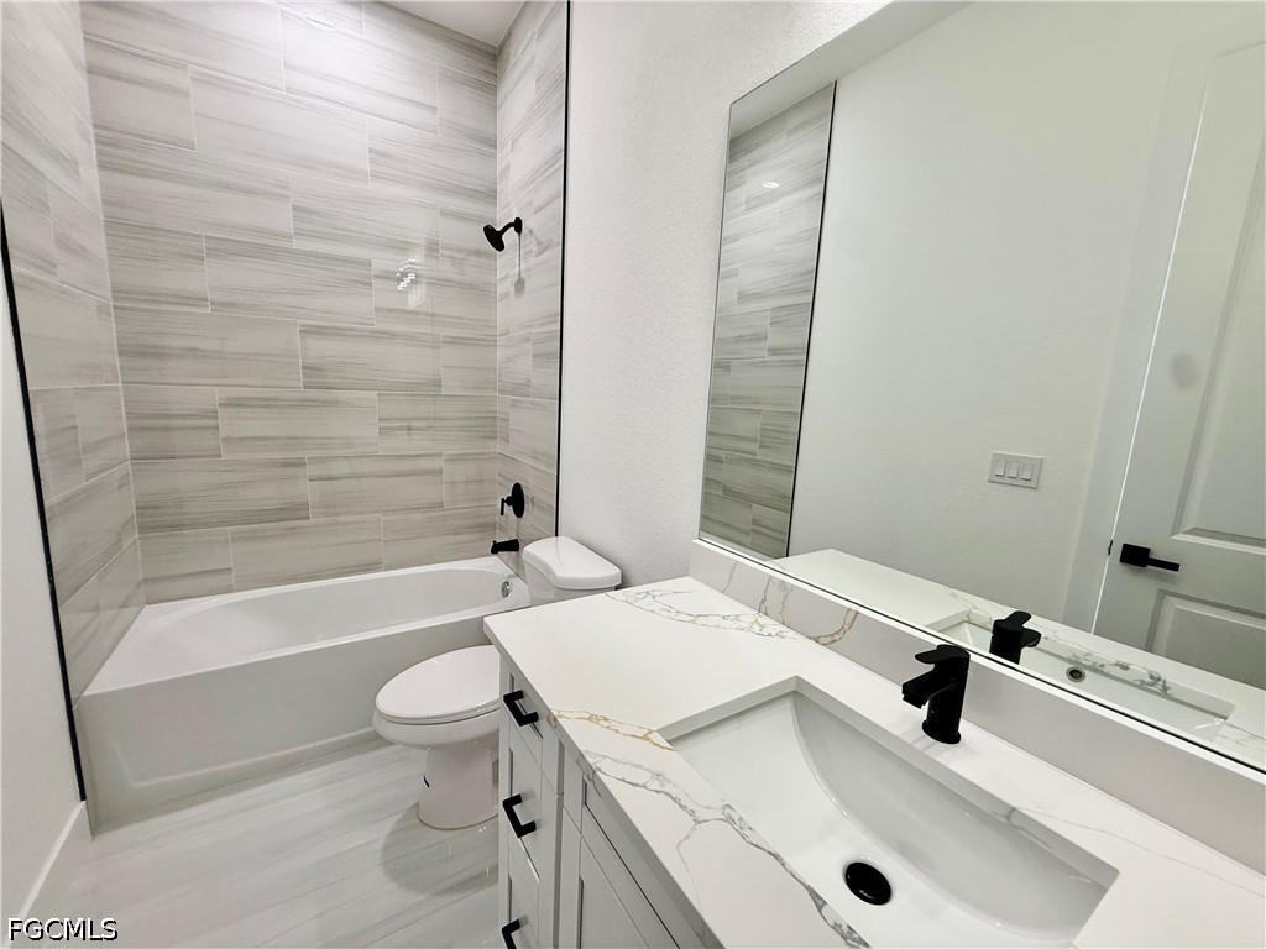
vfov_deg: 85.7
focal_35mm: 14
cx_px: 633
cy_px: 474
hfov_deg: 102.1
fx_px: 512
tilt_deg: -9.2
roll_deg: -2.9
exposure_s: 1/120
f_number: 2.2
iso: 125
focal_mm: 2.22
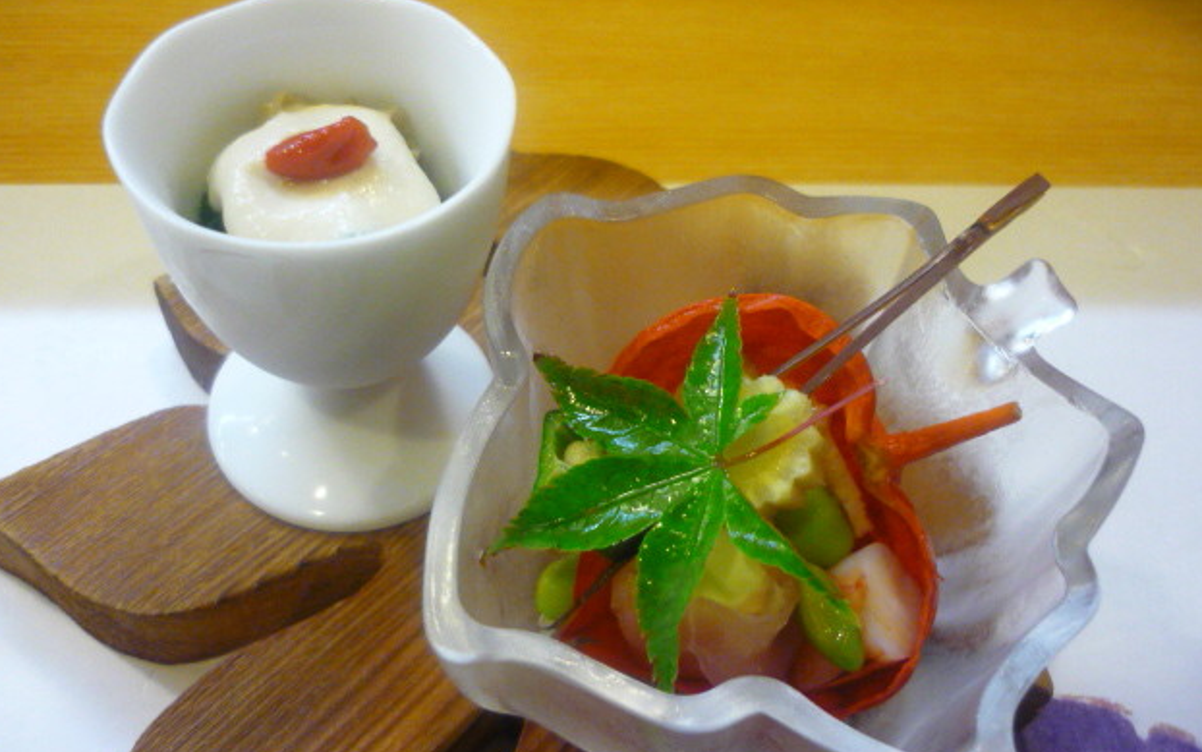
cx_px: 591
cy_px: 392
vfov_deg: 35.3
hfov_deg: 54.0
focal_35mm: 36
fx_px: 1180
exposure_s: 1/25
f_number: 2.8
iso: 400
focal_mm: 5.5
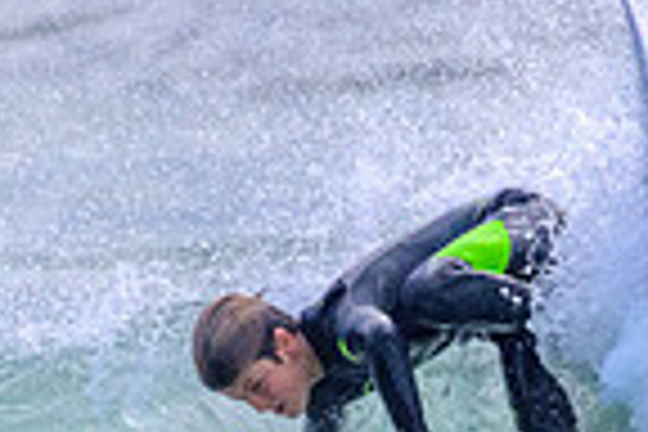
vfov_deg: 0.4
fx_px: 57901
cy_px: 583
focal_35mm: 3217
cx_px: 698
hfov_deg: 0.6
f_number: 11
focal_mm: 800
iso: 2500
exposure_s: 1/1600
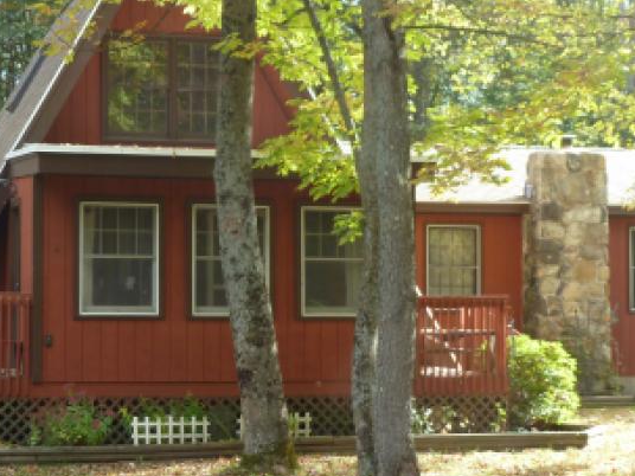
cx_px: 203
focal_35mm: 86
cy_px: 227
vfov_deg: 17.2
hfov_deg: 22.6
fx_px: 1578
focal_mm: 8
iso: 100
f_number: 4
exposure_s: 1/60
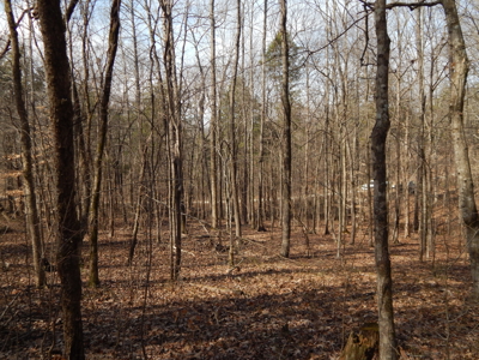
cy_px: 180
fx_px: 429
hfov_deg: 58.4
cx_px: 240
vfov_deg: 45.4
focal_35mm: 31
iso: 200
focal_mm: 5.6
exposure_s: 1/800
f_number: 3.2
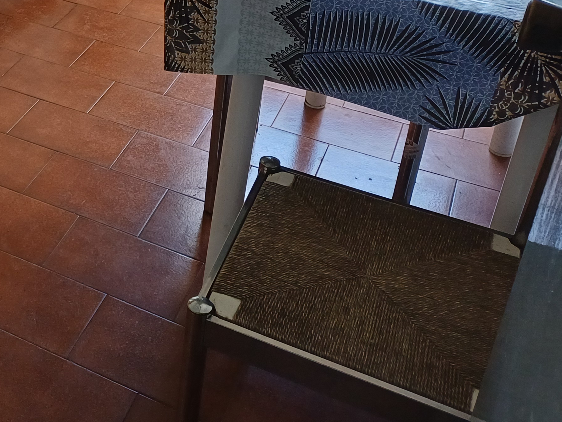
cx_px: -21
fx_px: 909
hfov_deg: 31.3
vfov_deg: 24.8
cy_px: -8
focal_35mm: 56
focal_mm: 4.65
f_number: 1.8
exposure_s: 1/50
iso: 80
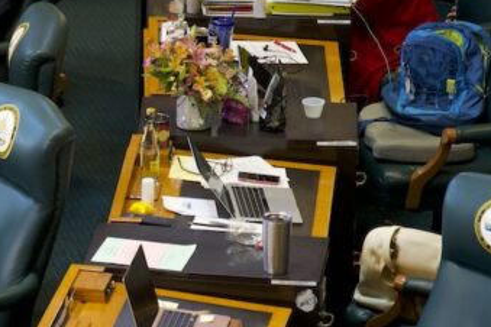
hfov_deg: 6.4
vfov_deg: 4.3
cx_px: -236
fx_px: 4323
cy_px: 266
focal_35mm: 317
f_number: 4
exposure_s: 1/320
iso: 5000
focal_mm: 105
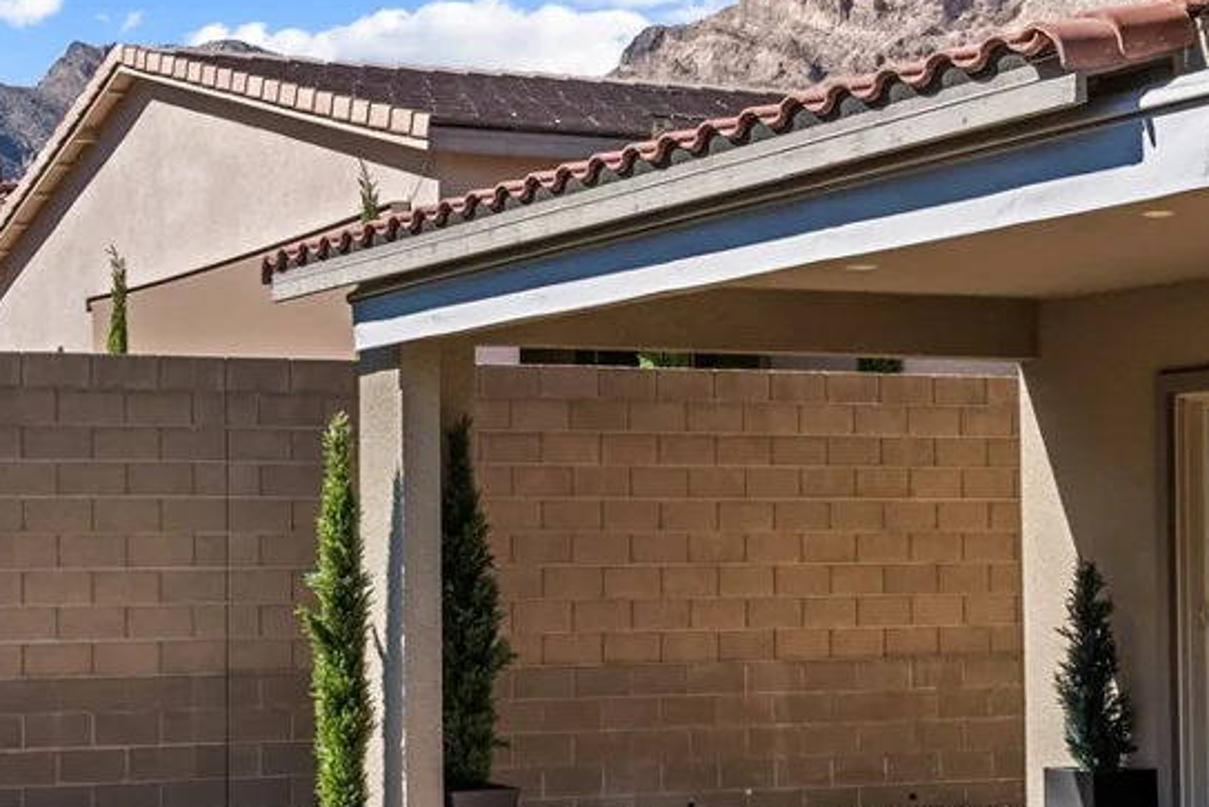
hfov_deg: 25.4
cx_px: 313
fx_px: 2654
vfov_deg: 17.3
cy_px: 496
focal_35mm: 79
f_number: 8
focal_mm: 28
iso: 400
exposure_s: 1/8000
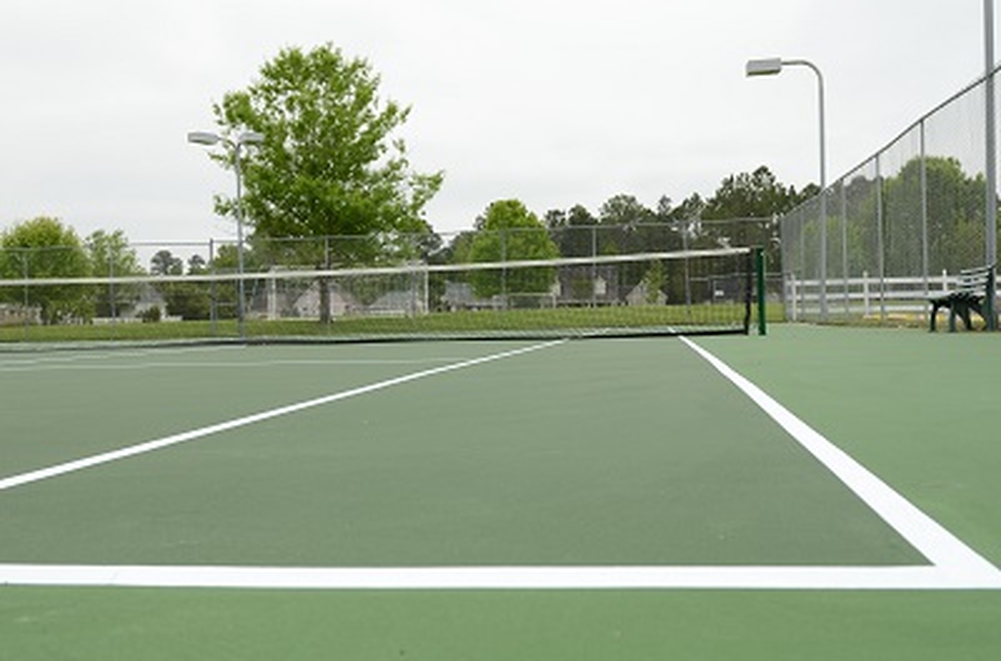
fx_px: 998
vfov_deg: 36.6
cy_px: 330
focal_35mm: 36
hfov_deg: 53.3
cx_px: 500
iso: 200
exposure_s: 1/125
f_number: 6.3
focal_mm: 24
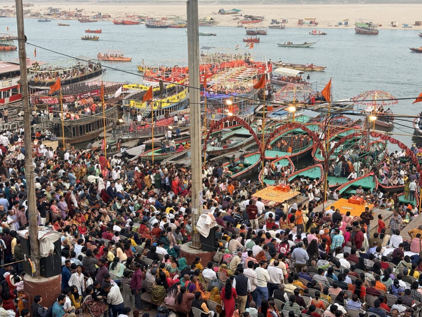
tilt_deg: -13.6
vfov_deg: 28.0
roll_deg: +1.1
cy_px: 158
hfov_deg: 36.8
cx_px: 211
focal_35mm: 52
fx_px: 634
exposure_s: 1/145
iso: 40
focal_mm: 5.96
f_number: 1.6
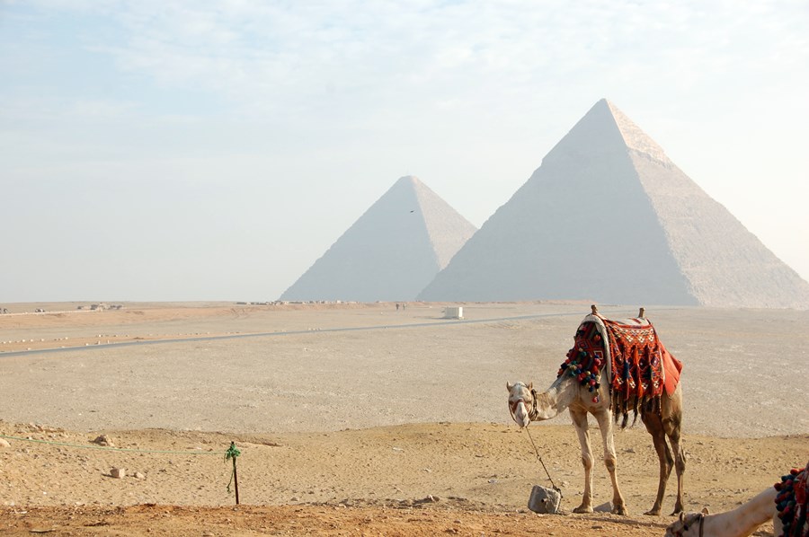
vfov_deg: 18.1
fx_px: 1684
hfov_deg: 27.0
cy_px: 268
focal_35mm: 75
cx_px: 404
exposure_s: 1/400
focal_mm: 50
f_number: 10
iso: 200
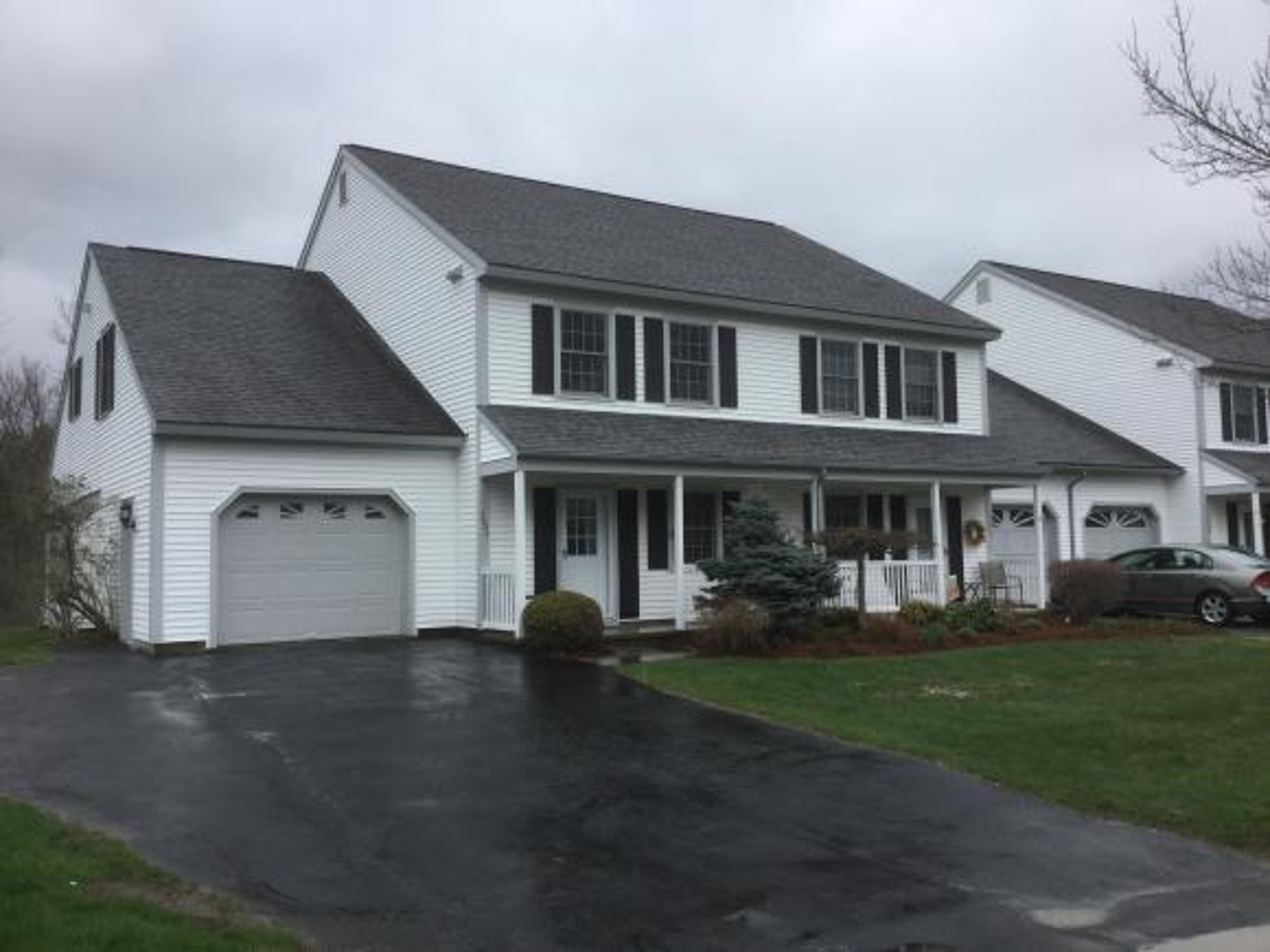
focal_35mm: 31
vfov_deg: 45.4
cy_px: 476
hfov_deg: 58.4
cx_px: 635
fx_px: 1137
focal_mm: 3.3
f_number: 2.4
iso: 25
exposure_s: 1/721
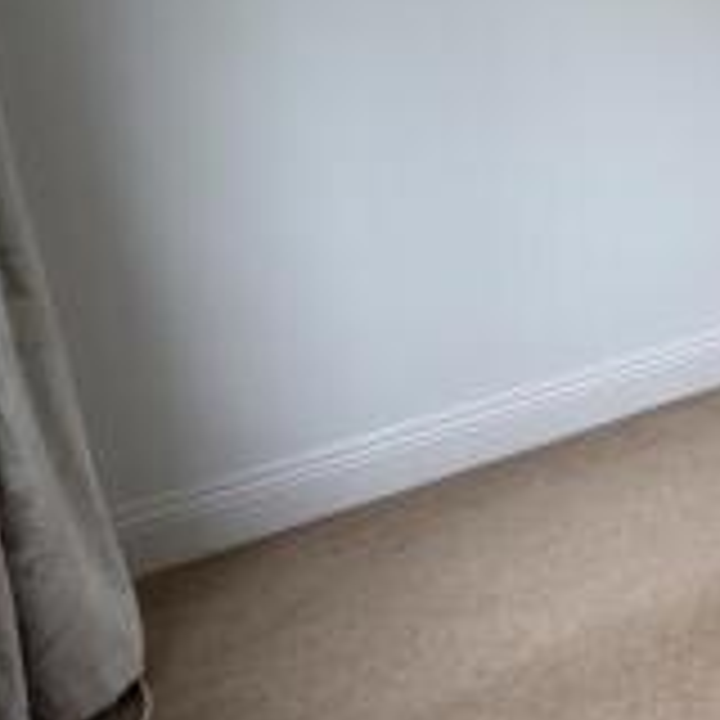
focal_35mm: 45
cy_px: 29
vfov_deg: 34.7
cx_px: 1249
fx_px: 1059
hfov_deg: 23.2
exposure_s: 1/121
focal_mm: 2.22
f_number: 2.2
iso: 50
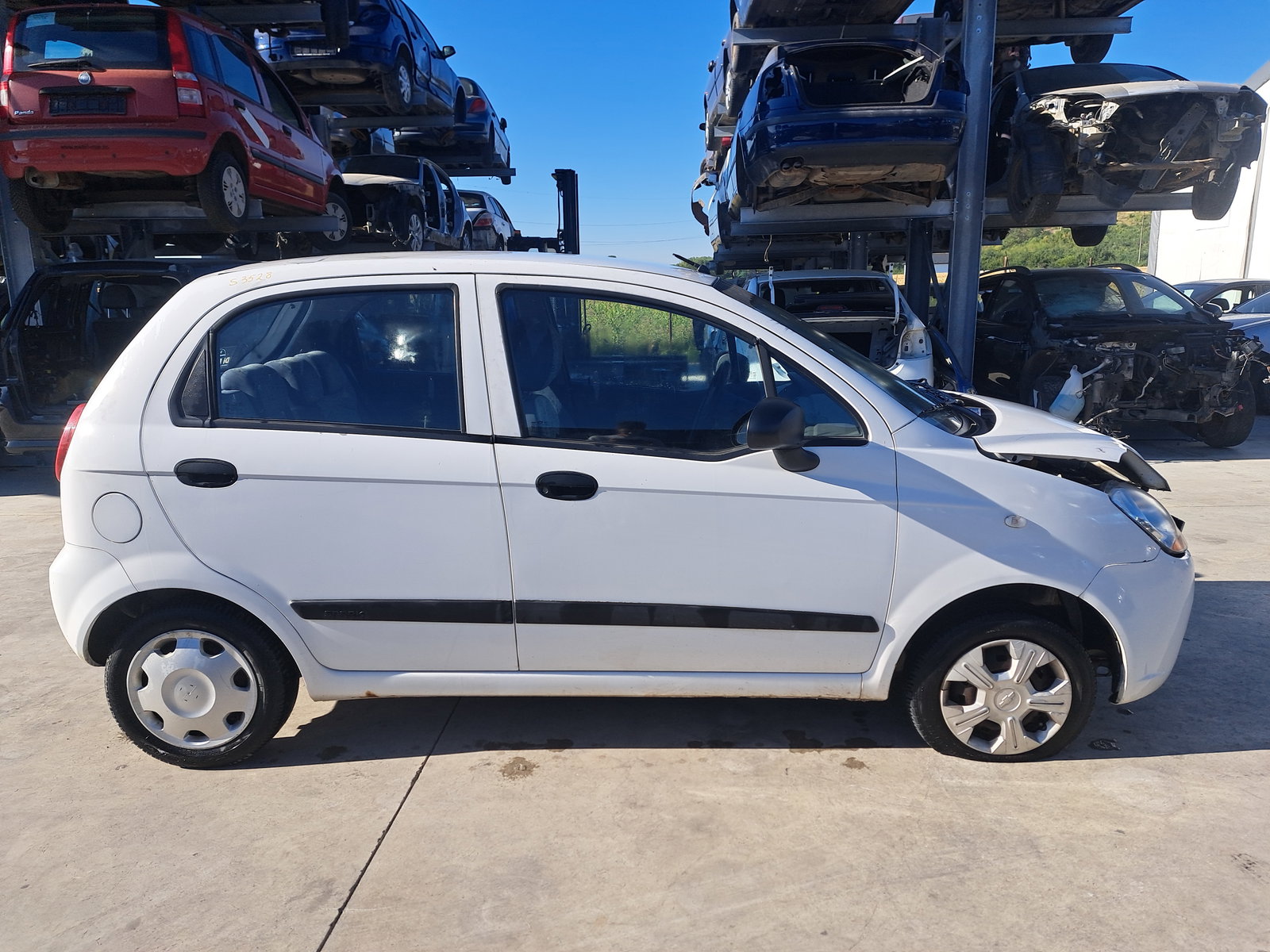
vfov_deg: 56.8
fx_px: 881
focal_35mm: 24
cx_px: 635
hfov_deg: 71.6
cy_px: 476
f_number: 1.8
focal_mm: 5.23
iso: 50
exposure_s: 1/906
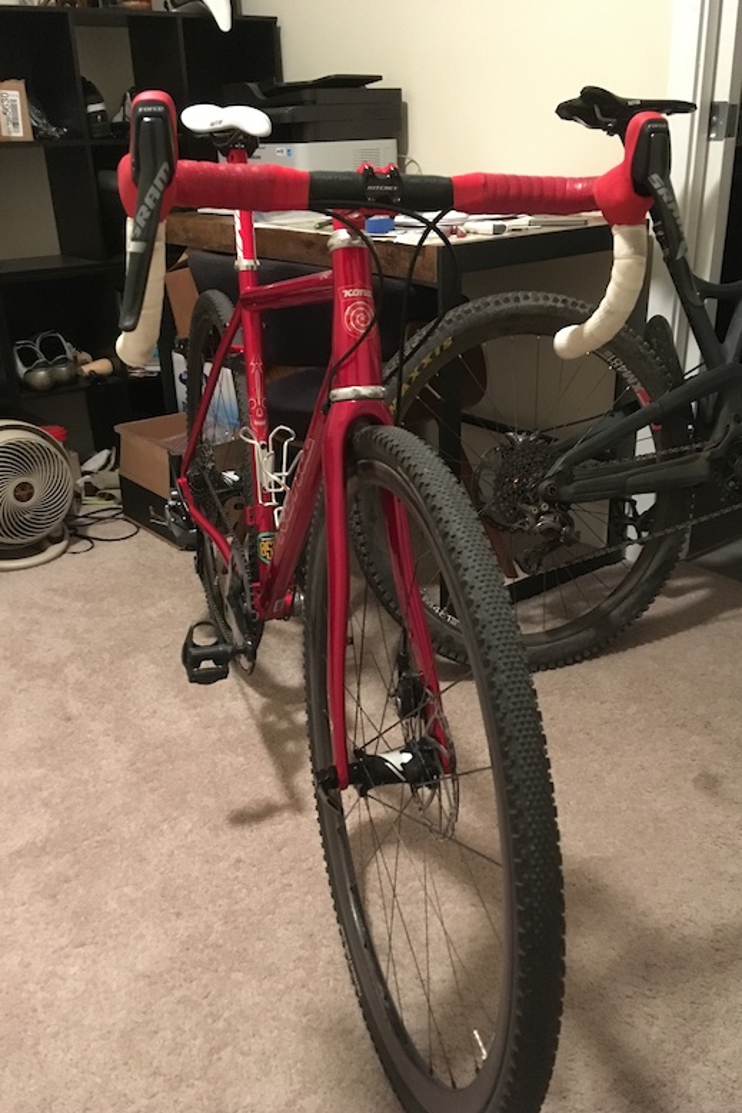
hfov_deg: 42.3
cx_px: 382
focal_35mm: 31
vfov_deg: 60.3
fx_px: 958
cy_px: 571
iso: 800
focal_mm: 4.15
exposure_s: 1/15
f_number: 2.2
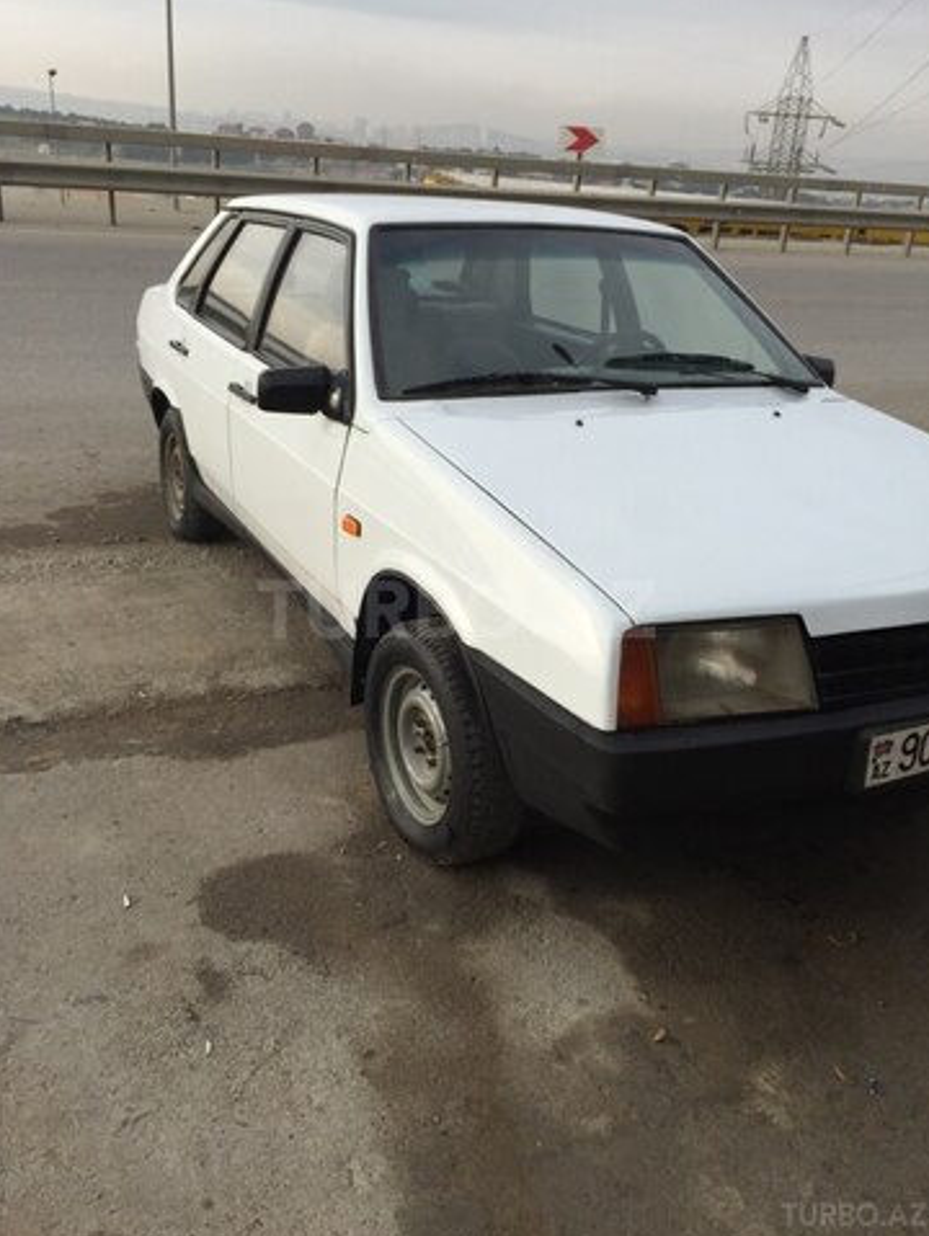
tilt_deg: -24.8
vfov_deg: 59.9
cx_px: 457
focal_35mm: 30
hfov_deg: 46.9
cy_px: 609
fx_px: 1072
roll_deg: -3.9
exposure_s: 1/1276
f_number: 2.2
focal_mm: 4.15
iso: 32
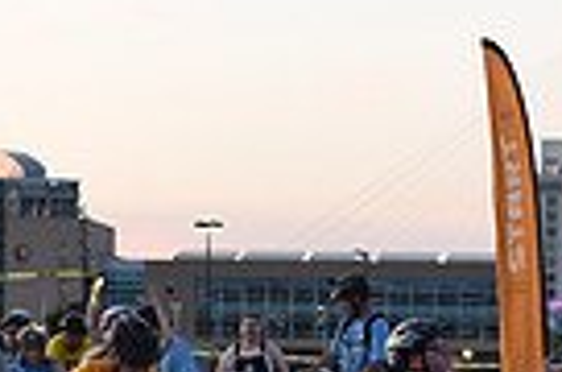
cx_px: 33
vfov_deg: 6.3
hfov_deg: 9.6
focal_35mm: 214
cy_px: 581
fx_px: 3333
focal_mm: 50
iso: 2500
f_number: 3.2
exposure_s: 1/400
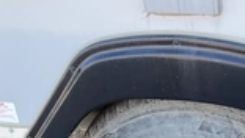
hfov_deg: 25.8
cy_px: 212
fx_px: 527
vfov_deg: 14.0
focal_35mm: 81
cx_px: 193
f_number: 1.8
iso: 25
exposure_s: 1/122
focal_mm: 3
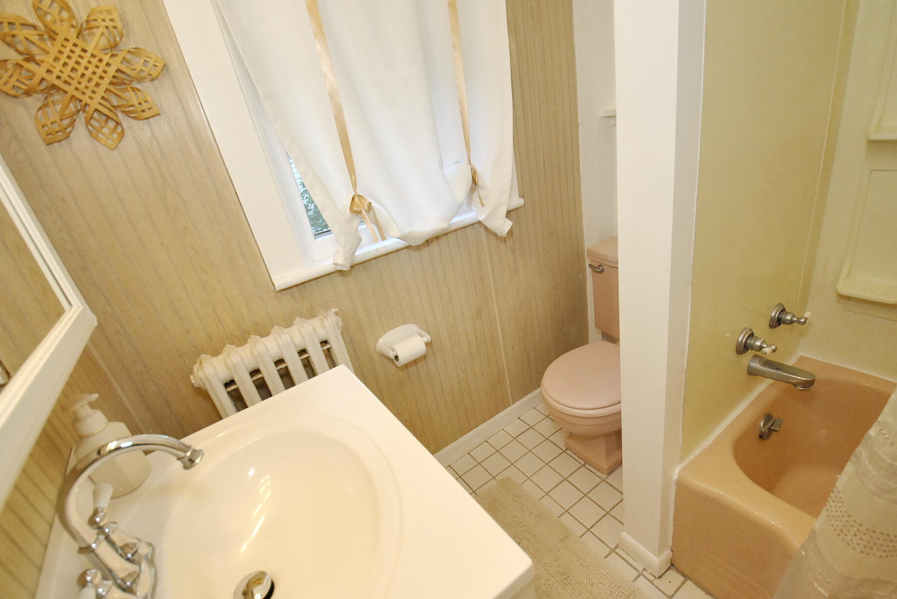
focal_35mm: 16
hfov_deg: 96.7
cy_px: 317
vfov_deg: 73.7
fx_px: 399
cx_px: 460
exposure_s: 1/200
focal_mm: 10
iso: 800
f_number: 3.5
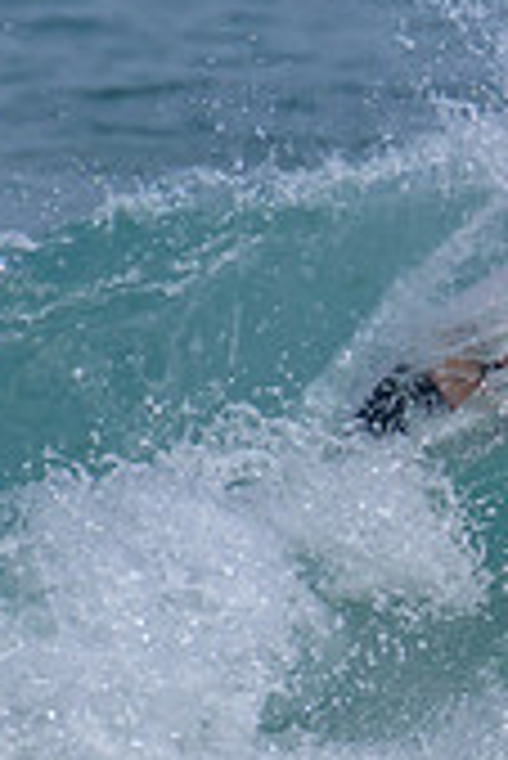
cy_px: 361
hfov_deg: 0.4
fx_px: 68498
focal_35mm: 3243
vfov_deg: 0.6
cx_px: 1305
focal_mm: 700
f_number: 11
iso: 500
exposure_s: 1/2000
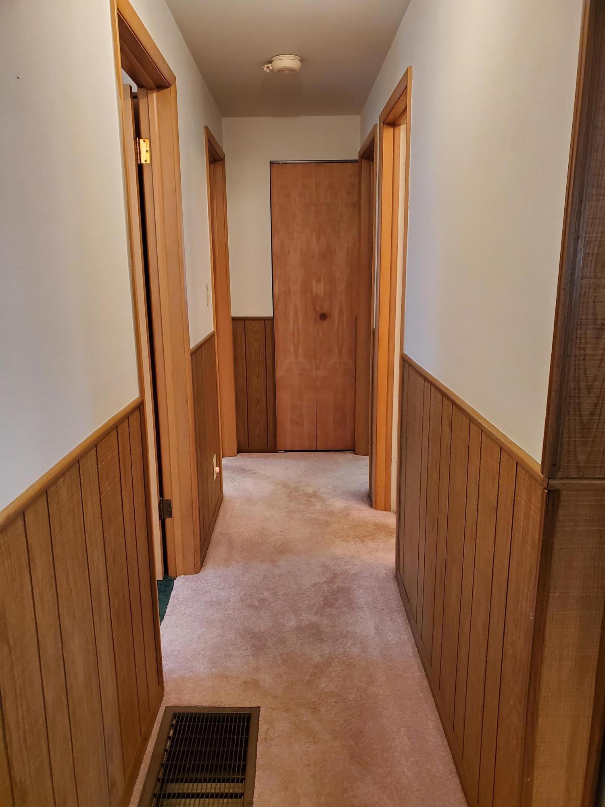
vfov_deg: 67.3
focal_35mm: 26
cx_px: 302
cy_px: 404
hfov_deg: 53.1
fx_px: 606
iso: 320
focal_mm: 4.3
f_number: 2.4
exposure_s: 1/39
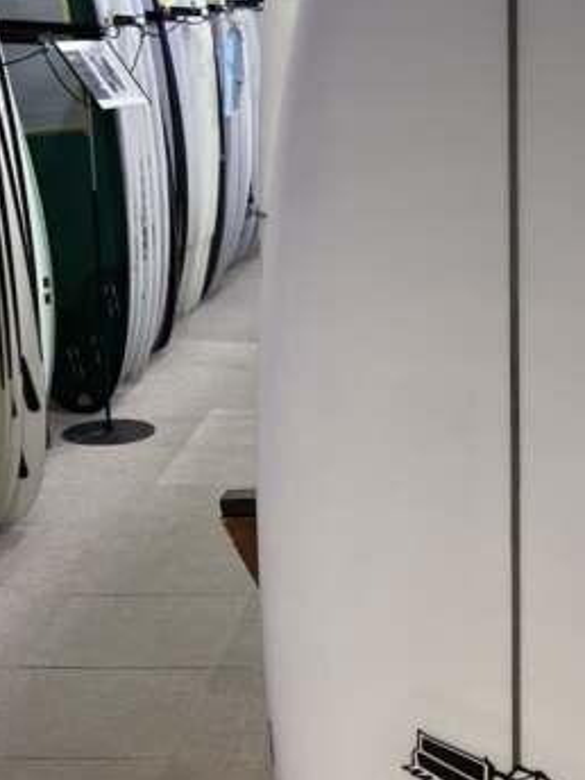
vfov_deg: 27.0
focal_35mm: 72
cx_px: 526
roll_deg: +0.9
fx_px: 1622
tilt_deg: -16.4
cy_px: 426
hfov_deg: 20.0
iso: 80
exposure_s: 1/50
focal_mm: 3.3
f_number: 2.4
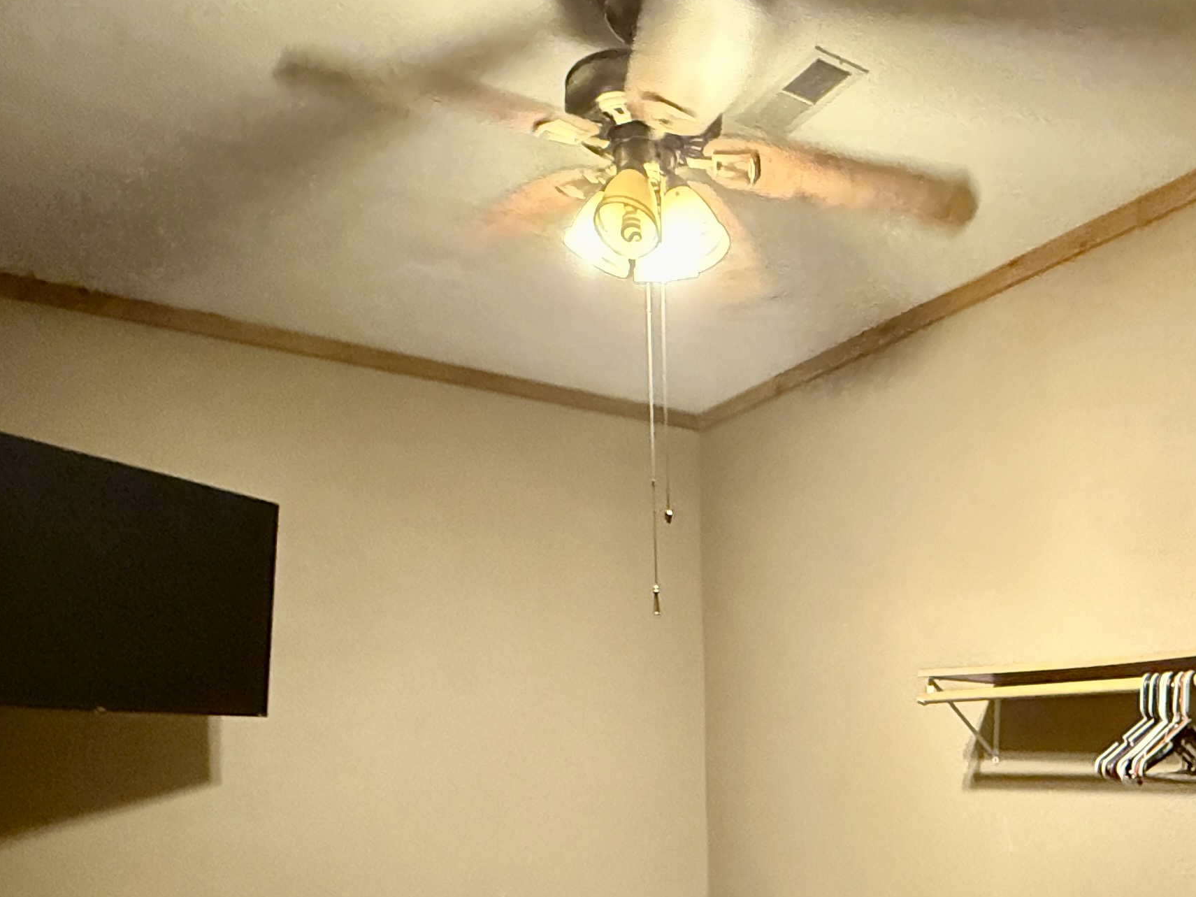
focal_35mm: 33
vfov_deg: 36.6
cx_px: 890
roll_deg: -0.4
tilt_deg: -10.3
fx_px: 1140
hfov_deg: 53.0
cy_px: 975
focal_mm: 2.22
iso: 1250
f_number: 2.2
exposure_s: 1/60
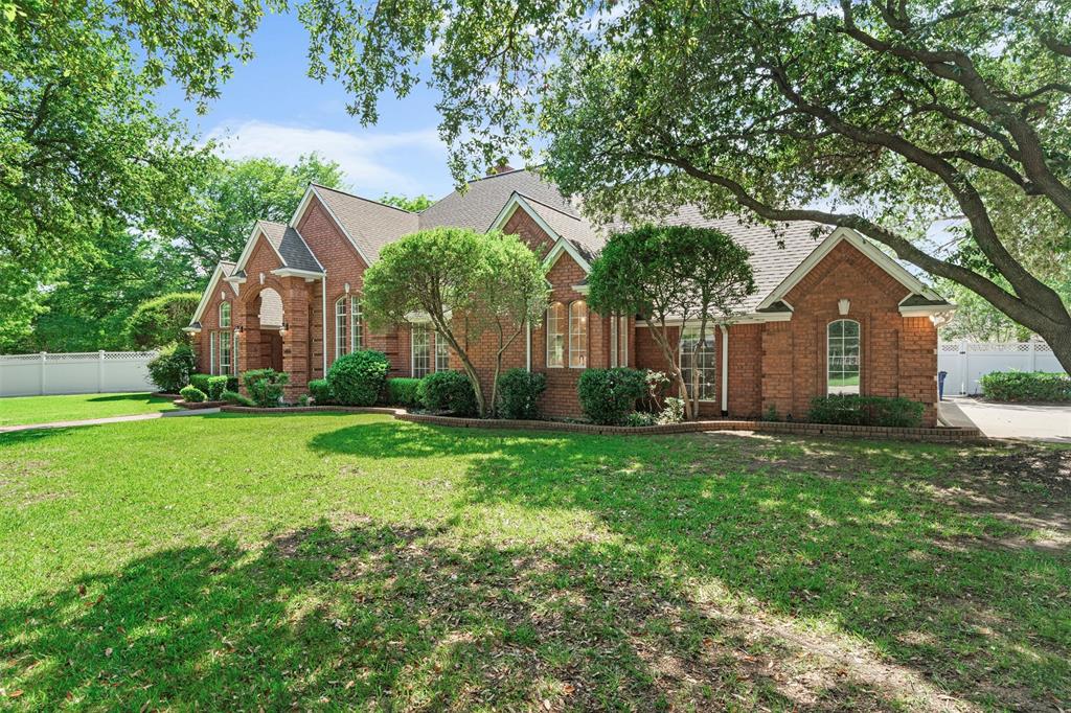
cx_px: 536
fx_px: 535
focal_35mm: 18
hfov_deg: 90.0
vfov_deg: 67.3
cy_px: 356
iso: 250
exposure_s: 1/13
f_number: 8
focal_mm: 18
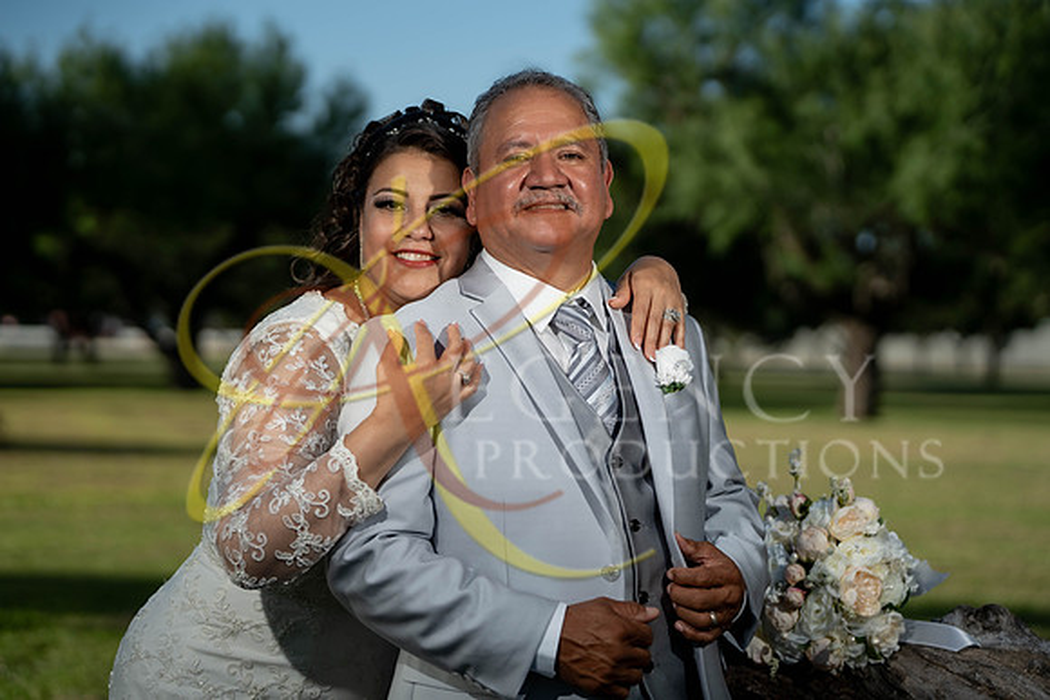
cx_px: 525
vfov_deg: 17.3
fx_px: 2305
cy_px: 350
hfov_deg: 25.7
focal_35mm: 79
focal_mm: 79
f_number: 2.5
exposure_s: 1/4000
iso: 200
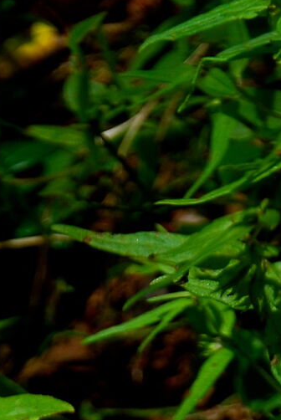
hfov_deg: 3.1
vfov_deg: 4.5
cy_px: 935
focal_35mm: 445
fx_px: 5195
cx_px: 112
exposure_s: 1/320
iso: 200
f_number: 5.3
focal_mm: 62
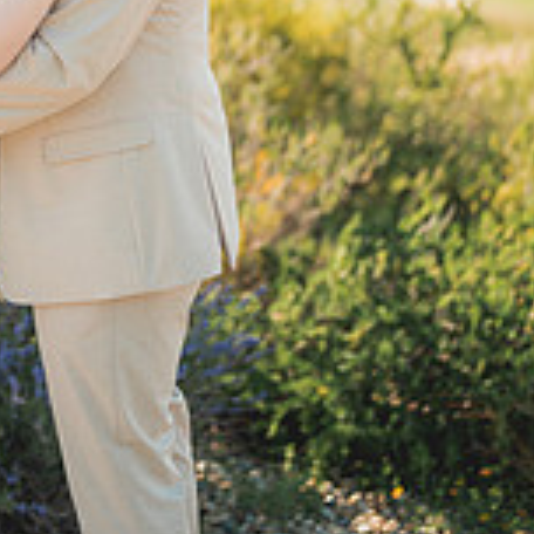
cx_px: 28
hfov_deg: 13.7
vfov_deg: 13.6
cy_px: -49
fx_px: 2199
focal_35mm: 126
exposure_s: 1/1600
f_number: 1.2
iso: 50
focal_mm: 50
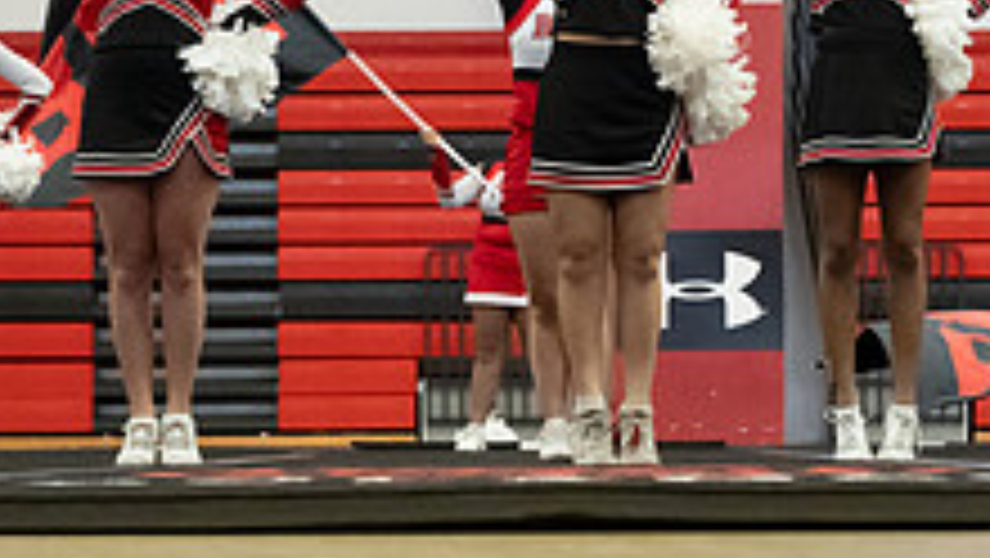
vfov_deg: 9.6
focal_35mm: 126
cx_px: 618
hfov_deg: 17.0
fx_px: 3309
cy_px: 356
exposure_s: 1/800
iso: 6400
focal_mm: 33.5
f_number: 2.8
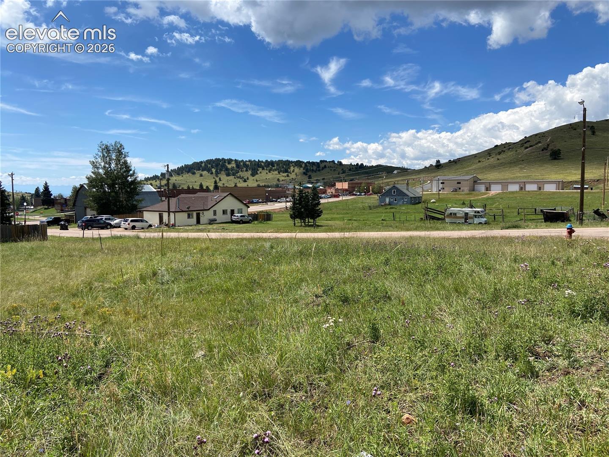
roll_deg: -0.6
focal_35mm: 26
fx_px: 457
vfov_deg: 53.1
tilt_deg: -5.2
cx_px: 304
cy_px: 228
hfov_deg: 67.3
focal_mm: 4.25
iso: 32
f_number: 1.8
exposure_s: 1/3300
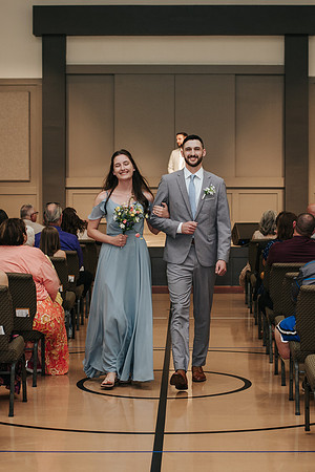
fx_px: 1125
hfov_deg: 15.9
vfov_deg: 23.7
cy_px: 222
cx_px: 166
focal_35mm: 86
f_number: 3.2
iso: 1000
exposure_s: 1/200
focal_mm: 50
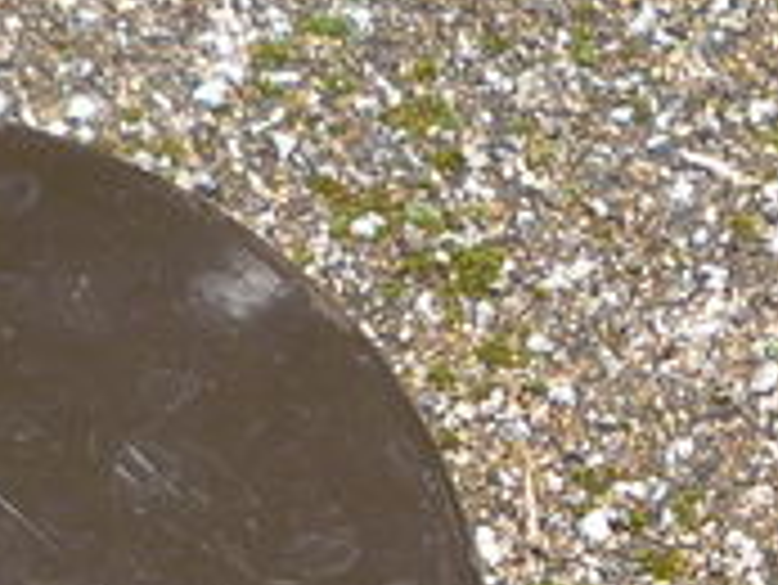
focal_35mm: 173
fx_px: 3891
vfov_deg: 8.1
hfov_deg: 11.3
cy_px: 1228
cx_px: 796
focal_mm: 5.2
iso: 100
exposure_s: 1/100
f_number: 3.5
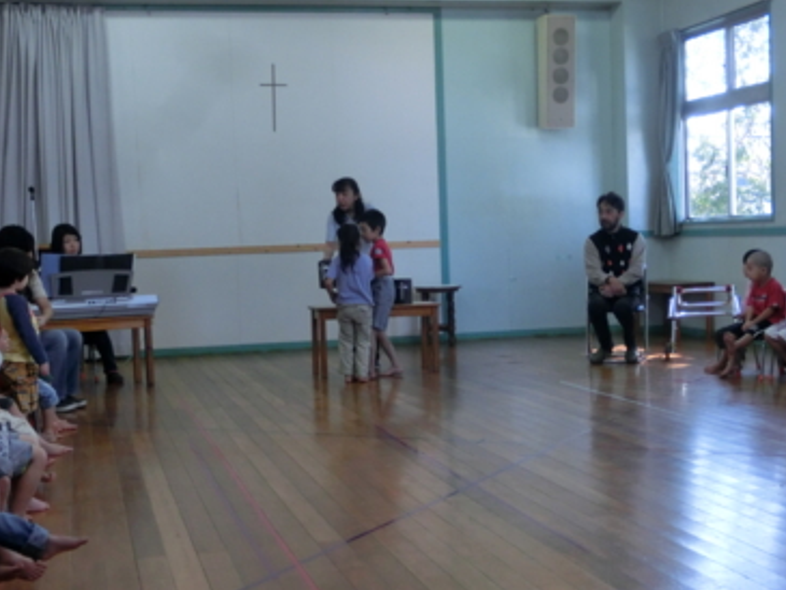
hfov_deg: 33.8
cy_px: 312
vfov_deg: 25.7
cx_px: 426
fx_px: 1295
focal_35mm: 57
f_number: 4.3
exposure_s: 1/125
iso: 400
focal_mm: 9.16
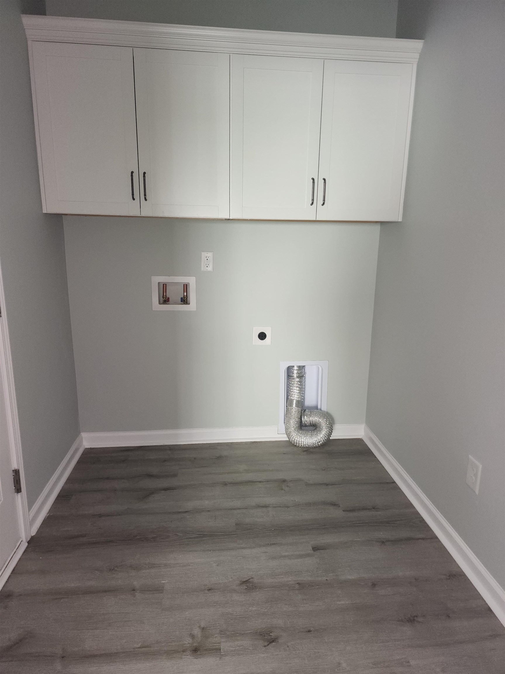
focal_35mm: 23
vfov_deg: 73.9
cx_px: 252
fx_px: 447
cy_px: 337
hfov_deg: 58.9
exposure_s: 1/24
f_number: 1.8
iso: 100
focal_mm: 6.4
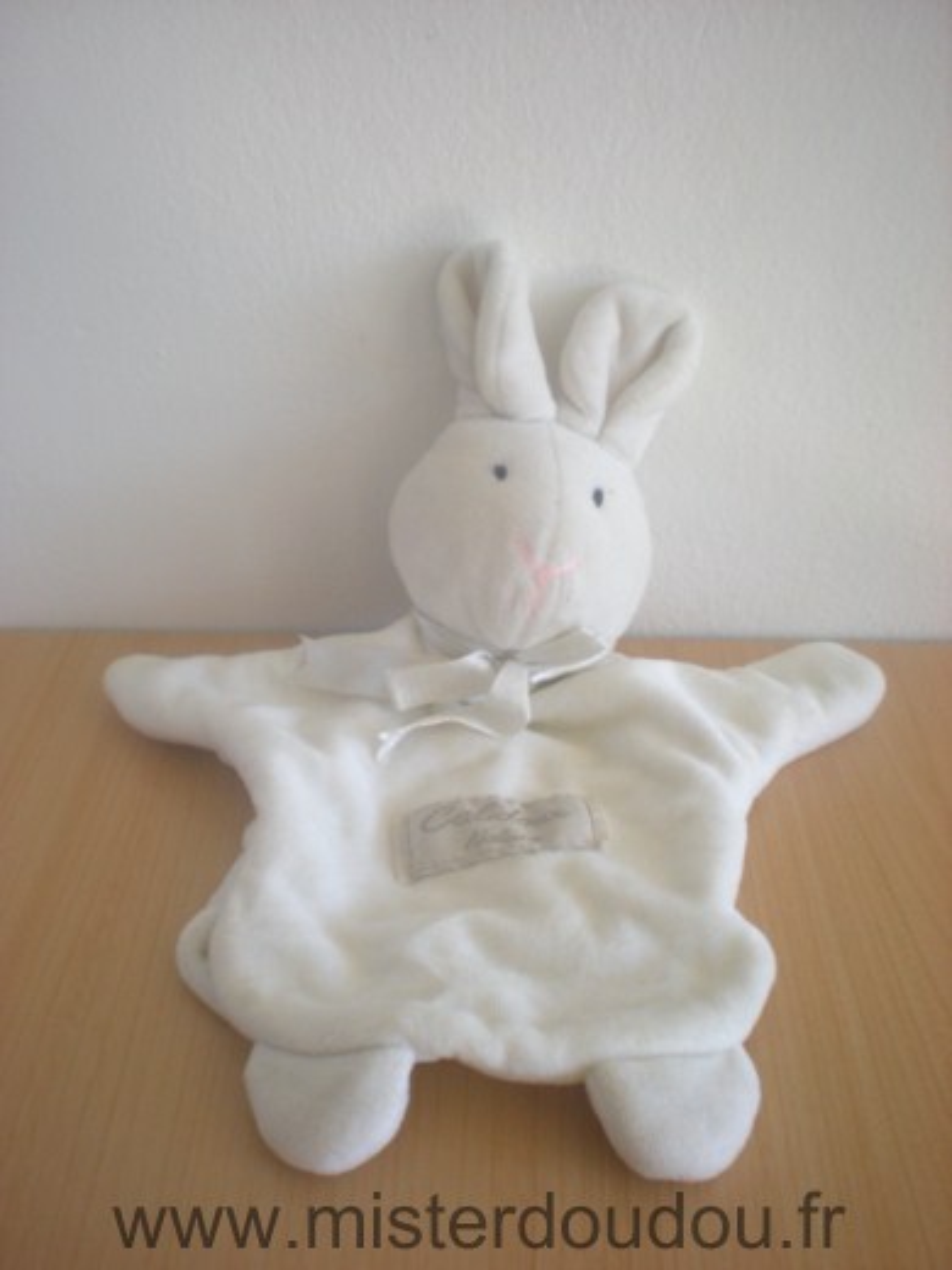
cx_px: 476
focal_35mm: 38
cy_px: 635
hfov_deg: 37.7
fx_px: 1393
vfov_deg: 49.0
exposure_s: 1/59.8
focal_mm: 6.3
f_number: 3.1
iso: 106
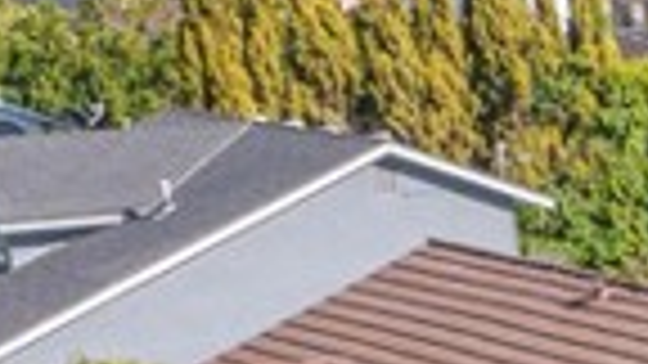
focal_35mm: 208
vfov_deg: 5.7
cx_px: 1670
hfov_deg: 9.1
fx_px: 3574
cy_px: 822
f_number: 5
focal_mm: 10.26
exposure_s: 1/400
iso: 100
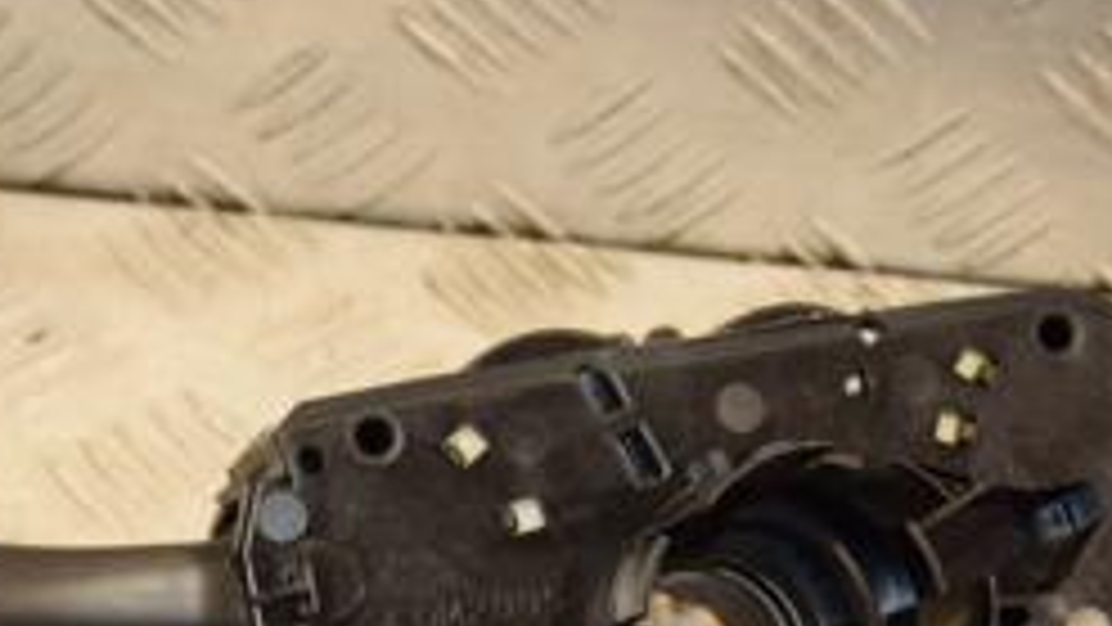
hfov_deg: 13.4
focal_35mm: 160
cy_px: 576
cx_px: 563
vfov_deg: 7.6
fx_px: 4718
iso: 800
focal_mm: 42
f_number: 5
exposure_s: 1/200
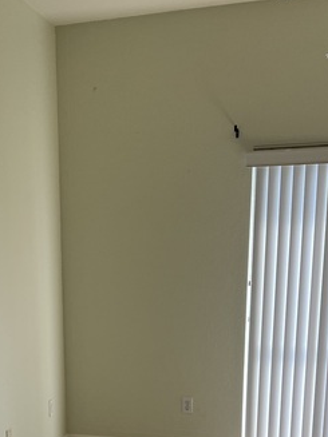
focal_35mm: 53
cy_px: 387
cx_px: 70
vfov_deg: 34.3
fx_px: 670
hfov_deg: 27.0
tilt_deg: -10.3
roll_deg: +0.3
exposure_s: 1/201
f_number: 1.5
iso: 40
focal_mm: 5.7
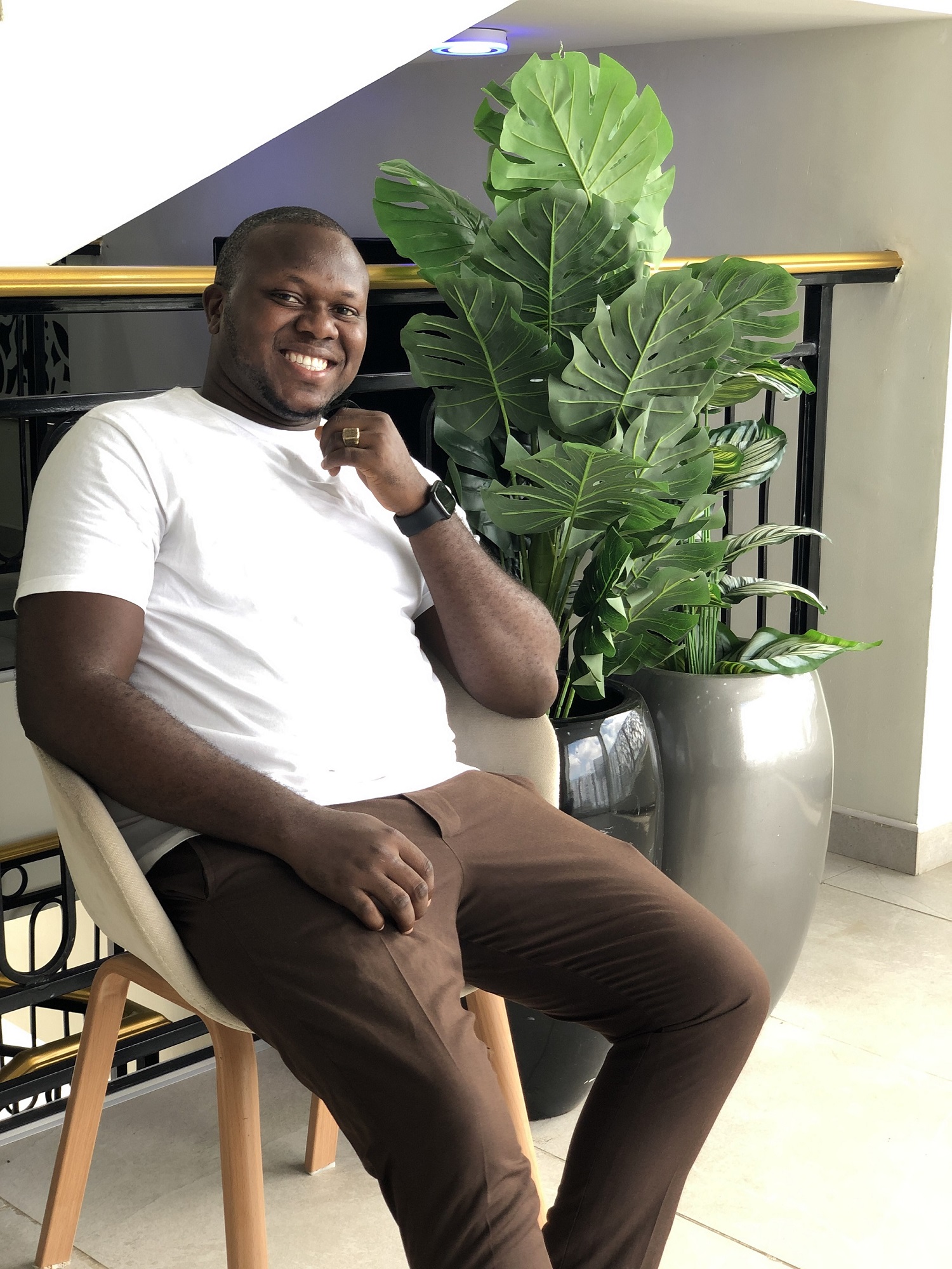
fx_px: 1907
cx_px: 476
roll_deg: -1.8
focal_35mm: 52
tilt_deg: -11.5
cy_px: 634
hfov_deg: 28.0
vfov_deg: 36.8
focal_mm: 6
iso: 25
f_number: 2.4
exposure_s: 1/51
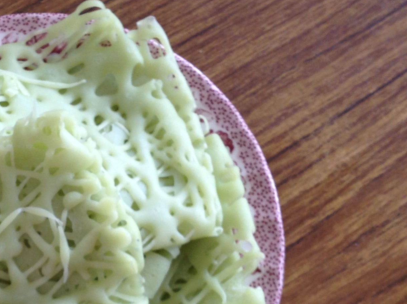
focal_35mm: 74
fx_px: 869
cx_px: 60
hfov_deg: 25.7
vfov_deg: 19.7
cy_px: 223
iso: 80
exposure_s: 1/15
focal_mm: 4.28
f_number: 2.4
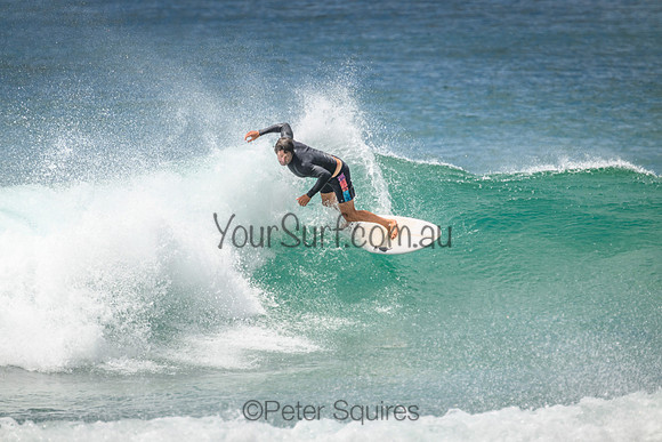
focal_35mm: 800
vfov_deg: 1.7
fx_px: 14714
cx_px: 331
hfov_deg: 2.6
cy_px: 221
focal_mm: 800
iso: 560
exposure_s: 1/2000
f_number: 11
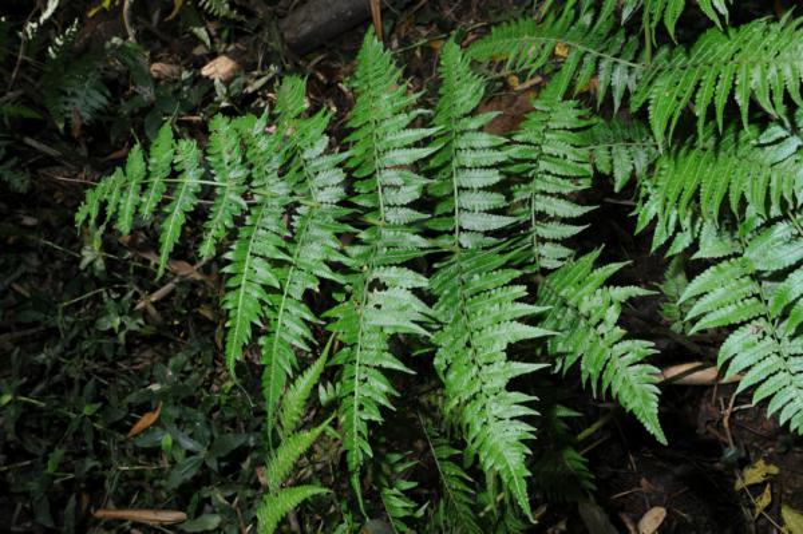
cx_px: 402
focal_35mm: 33
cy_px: 267
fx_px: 735
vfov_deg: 39.9
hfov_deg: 57.3
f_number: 9
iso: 200
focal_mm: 22
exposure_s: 1/60
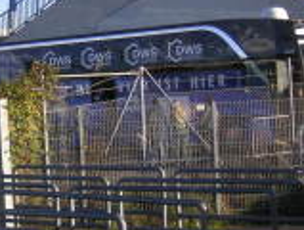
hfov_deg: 16.4
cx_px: -42
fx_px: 1021
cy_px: 122
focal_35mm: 116
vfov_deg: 12.8
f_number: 2.8
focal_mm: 6.1
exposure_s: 1/750
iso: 50
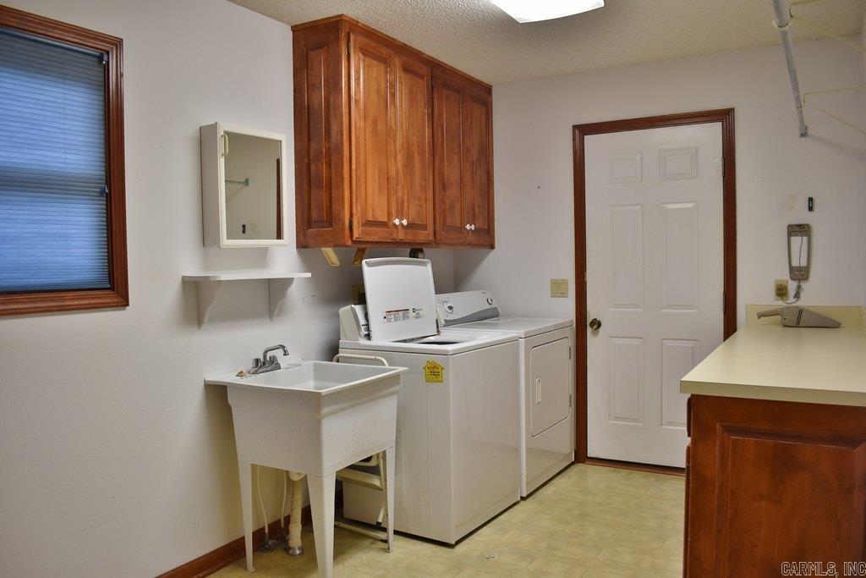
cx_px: 433
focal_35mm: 27
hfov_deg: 67.4
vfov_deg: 47.9
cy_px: 289
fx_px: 650
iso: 400
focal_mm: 18
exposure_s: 1/60
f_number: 4
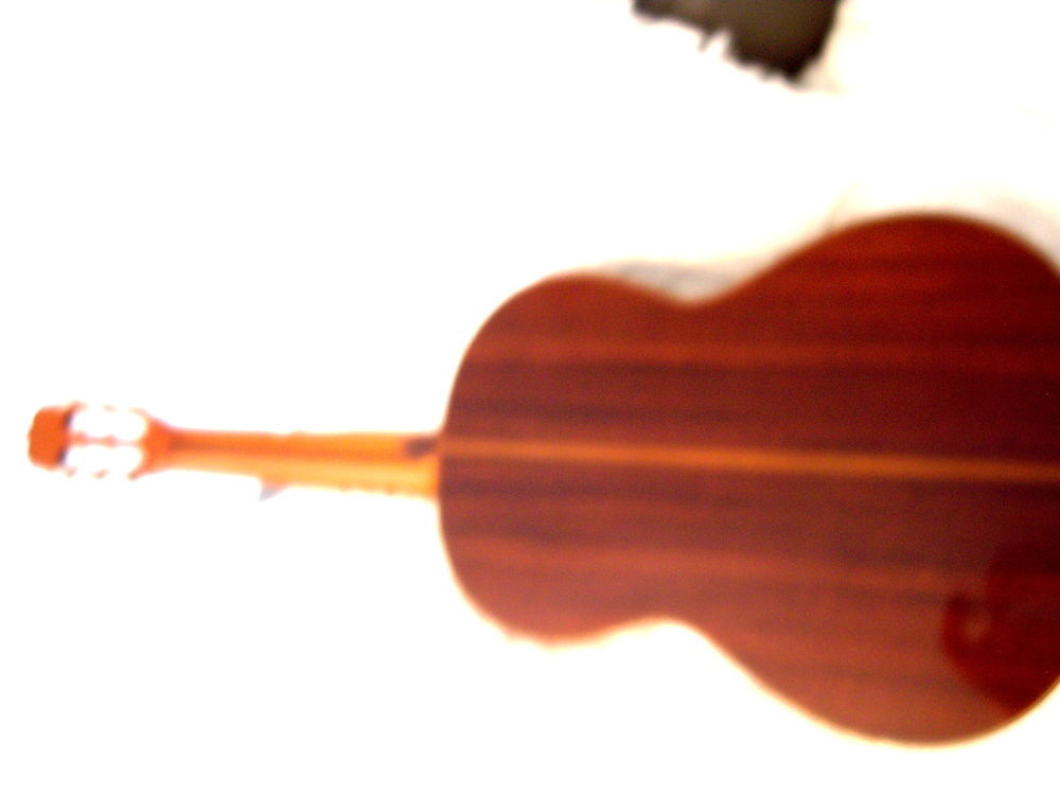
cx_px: 530
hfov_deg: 49.0
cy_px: 398
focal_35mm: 38
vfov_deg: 37.7
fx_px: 1164
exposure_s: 1/4
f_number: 2.7
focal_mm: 6.2
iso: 200
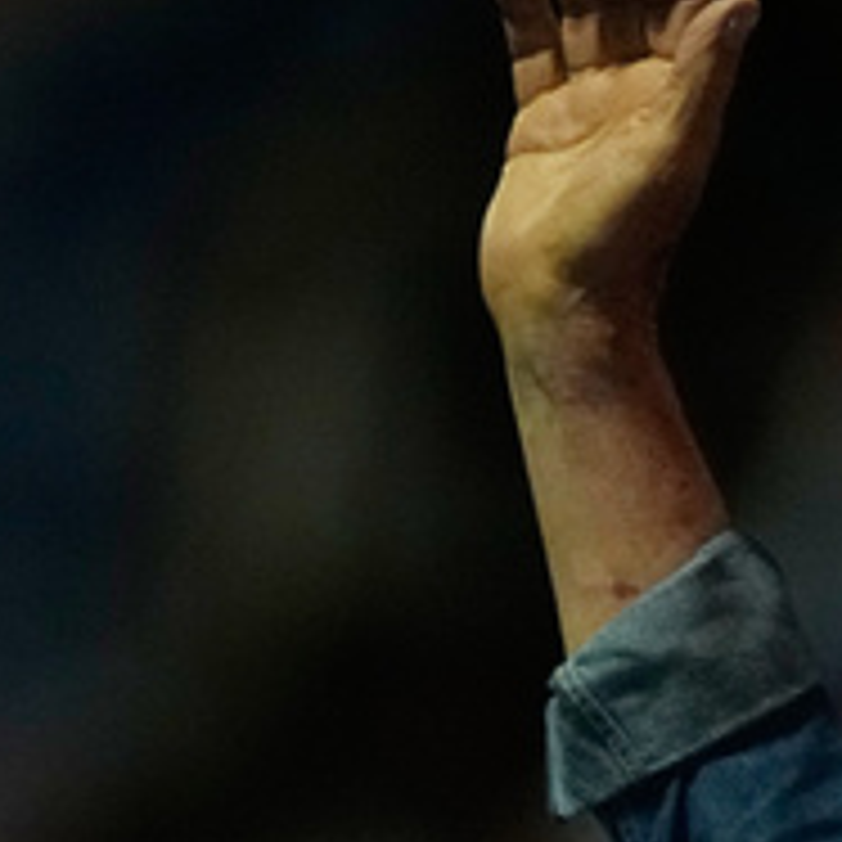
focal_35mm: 1859
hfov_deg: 0.9
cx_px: 405
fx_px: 51159
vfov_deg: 0.9
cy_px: 1279
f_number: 2.8
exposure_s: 1/500
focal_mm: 400
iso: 8000
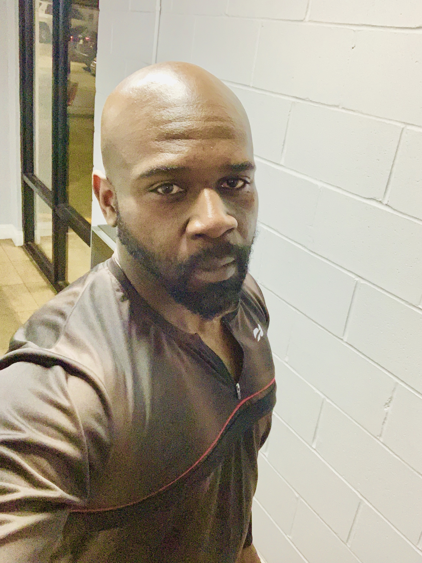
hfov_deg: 44.2
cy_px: 282
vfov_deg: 56.8
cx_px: 211
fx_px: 520
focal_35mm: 32
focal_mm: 2.87
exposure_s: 1/60
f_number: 2.2
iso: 400
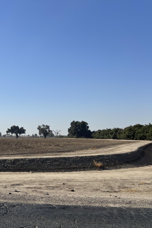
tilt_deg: +0.9
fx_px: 266
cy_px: 129
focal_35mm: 42
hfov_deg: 28.9
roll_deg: +0.1
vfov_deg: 46.3
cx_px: -14
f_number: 1.5
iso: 50
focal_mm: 5.7
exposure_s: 1/9434
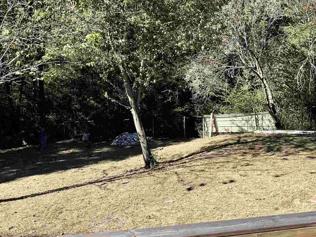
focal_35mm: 46
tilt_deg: -3.1
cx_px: 169
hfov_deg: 41.2
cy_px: 81
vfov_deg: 31.3
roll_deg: +1.5
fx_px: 420
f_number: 1.6
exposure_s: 1/1186
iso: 50
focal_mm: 5.1
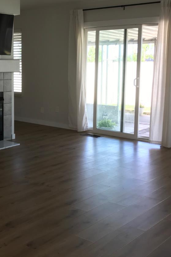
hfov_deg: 25.4
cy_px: 112
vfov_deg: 38.1
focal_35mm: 52
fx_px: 370
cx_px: 29
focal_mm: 3.99
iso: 25
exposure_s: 1/60
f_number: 1.8
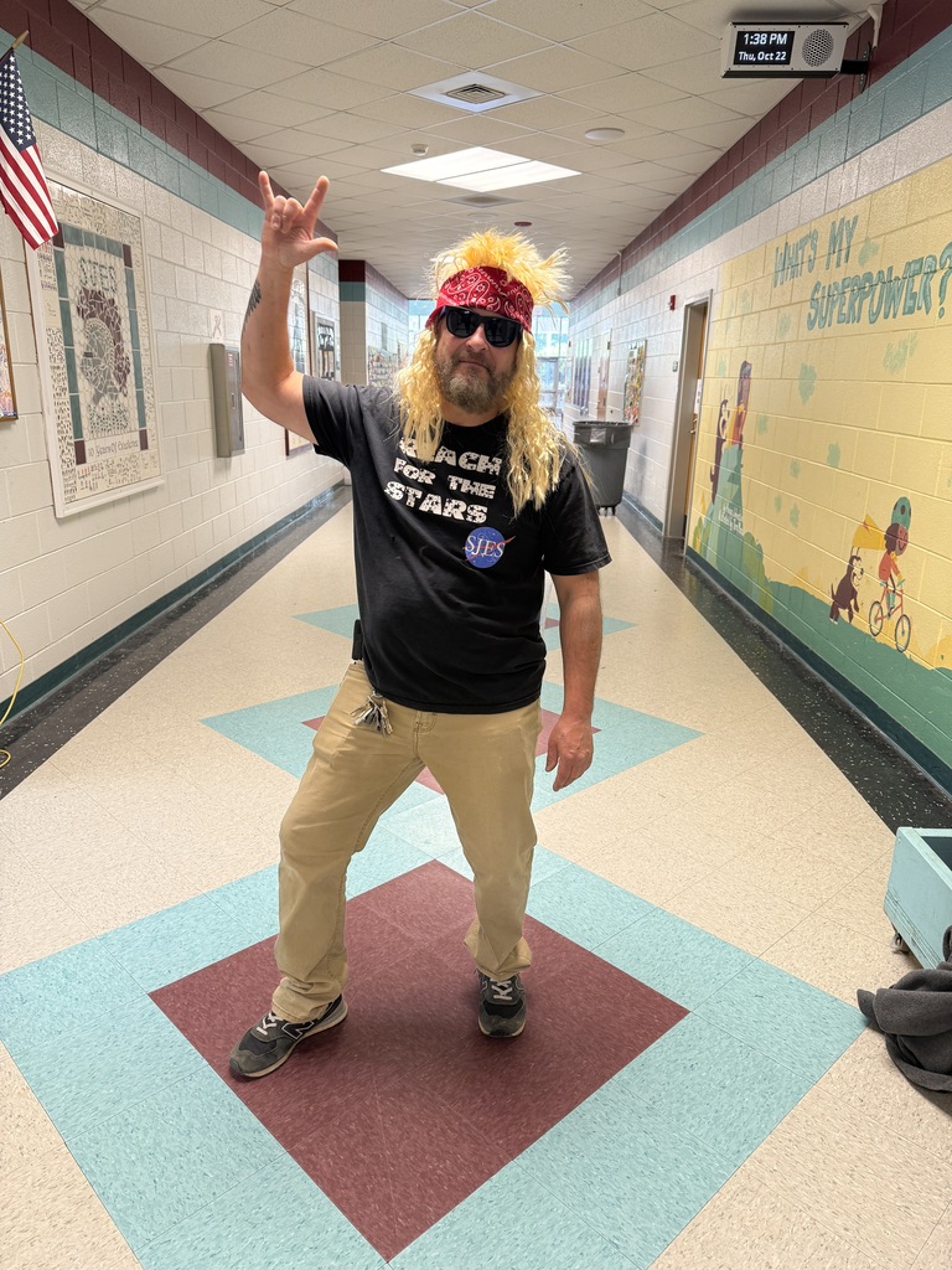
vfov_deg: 71.6
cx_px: 476
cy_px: 635
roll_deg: -1.2
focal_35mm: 24
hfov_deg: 56.8
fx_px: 880
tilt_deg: -17.0
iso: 125
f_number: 1.78
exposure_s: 1/60
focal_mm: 6.76
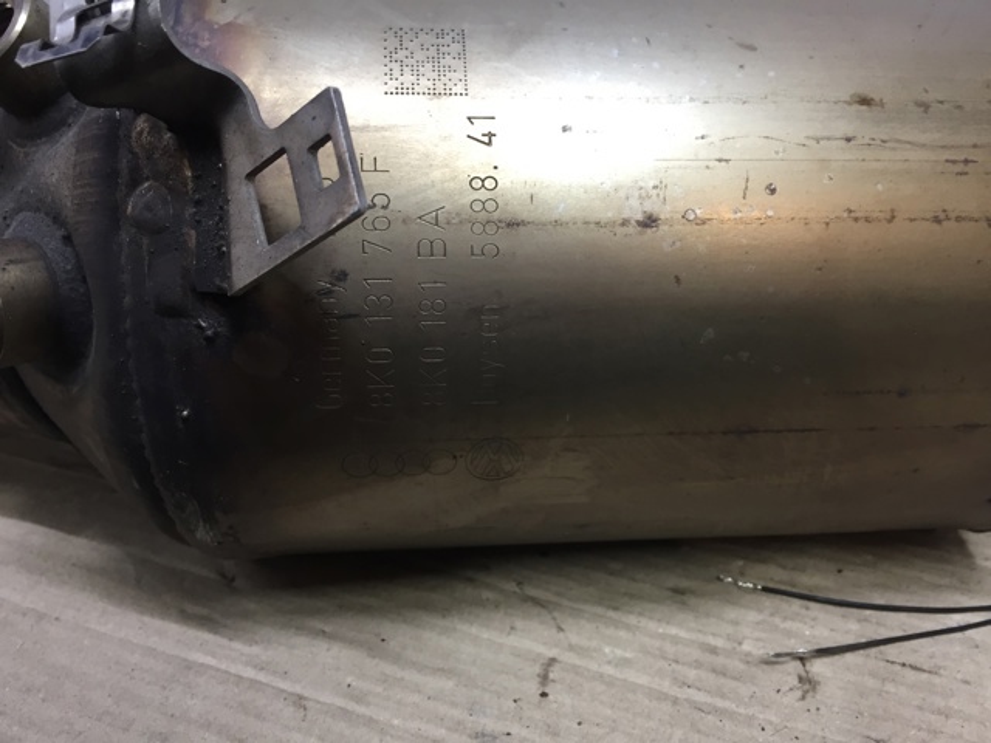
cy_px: 372
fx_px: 830
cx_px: 496
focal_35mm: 29
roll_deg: -3.3
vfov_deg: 48.2
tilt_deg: -27.0
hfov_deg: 61.7
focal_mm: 4.15
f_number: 2.2
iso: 80
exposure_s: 1/33
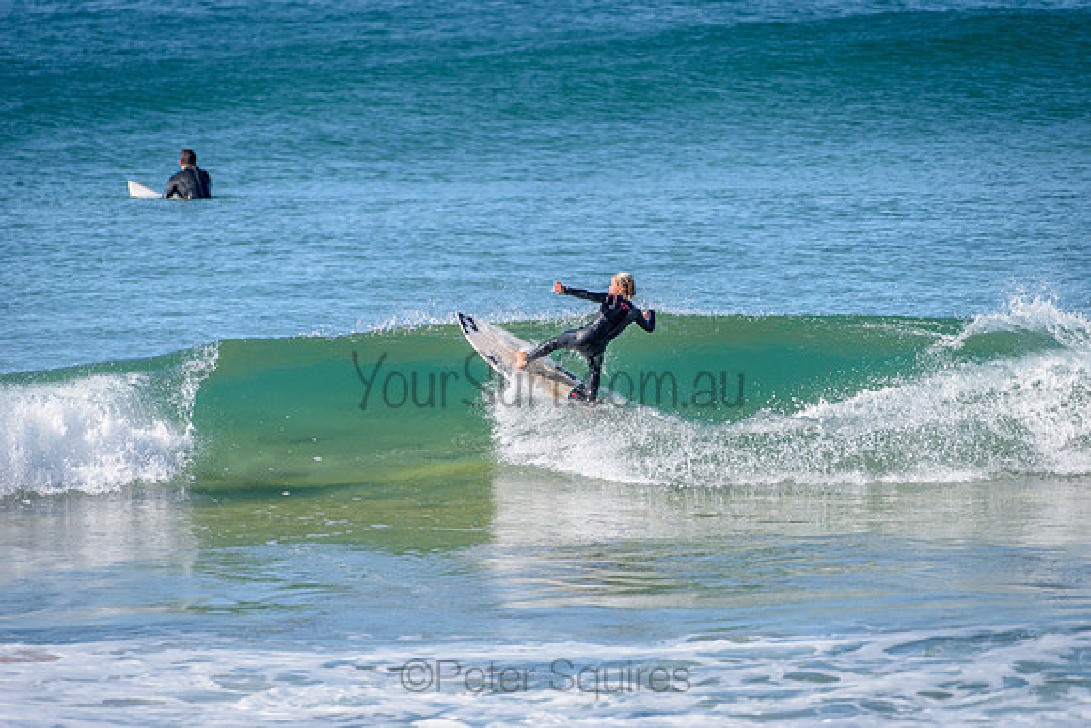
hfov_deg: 4.1
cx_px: 546
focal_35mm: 500
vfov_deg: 2.8
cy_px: 364
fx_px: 15156
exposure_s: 1/2000
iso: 360
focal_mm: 500
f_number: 5.6
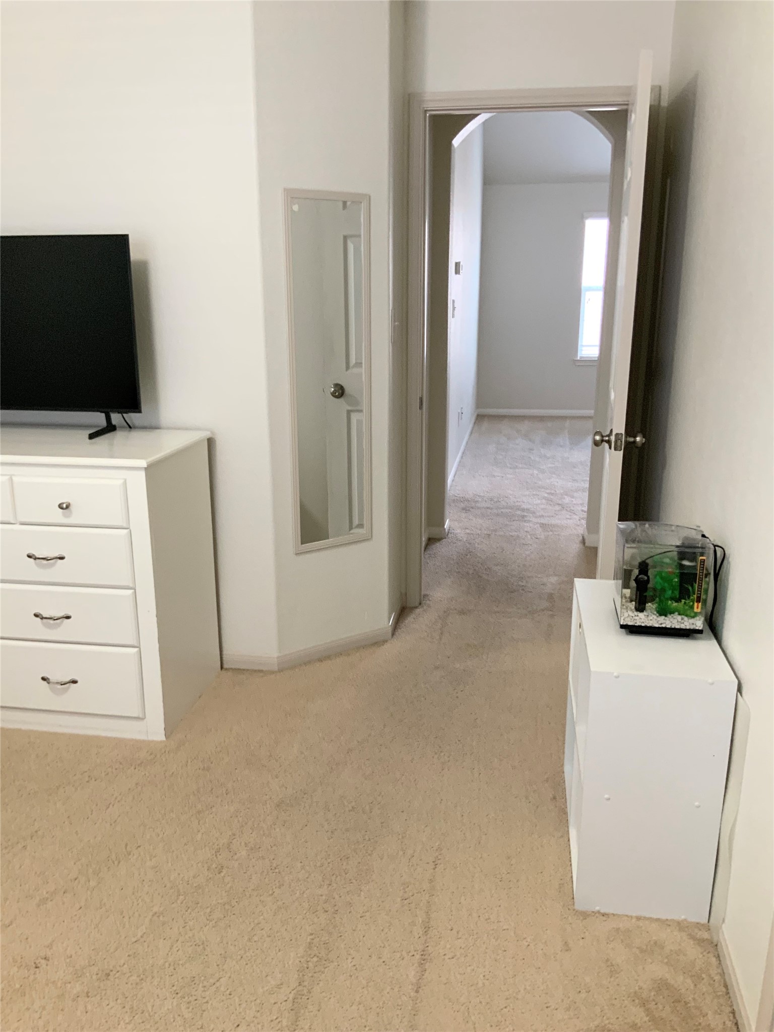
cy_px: 516
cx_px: 387
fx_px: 865
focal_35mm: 29
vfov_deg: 61.7
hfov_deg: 48.2
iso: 160
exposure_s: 1/60
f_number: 1.8
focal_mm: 3
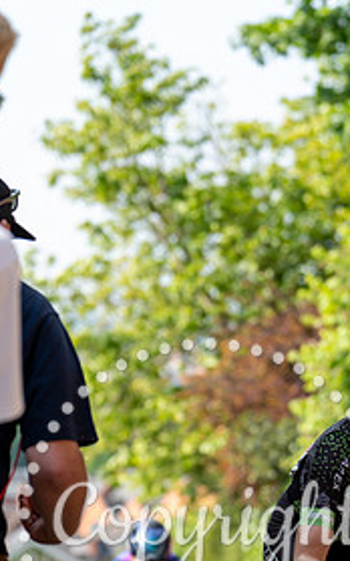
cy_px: 356
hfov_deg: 9.1
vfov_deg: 14.6
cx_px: 245
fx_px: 2186
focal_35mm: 143
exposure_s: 1/640
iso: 200
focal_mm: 87
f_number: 3.2
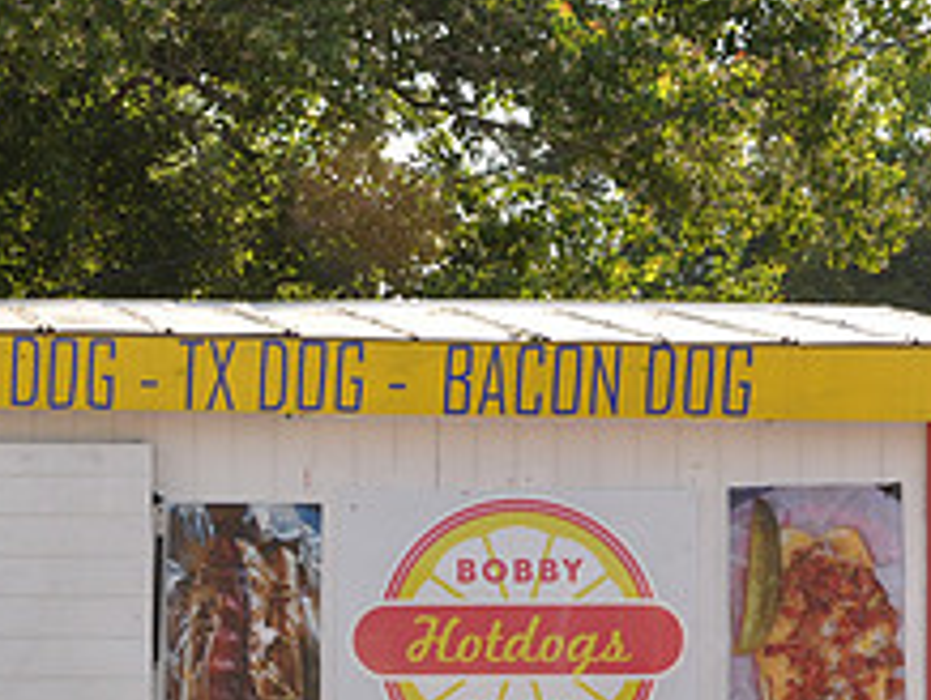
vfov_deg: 11.3
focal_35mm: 130
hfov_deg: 14.9
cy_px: 753
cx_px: -21
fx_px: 3500
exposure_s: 1/100
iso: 200
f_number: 10
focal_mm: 34
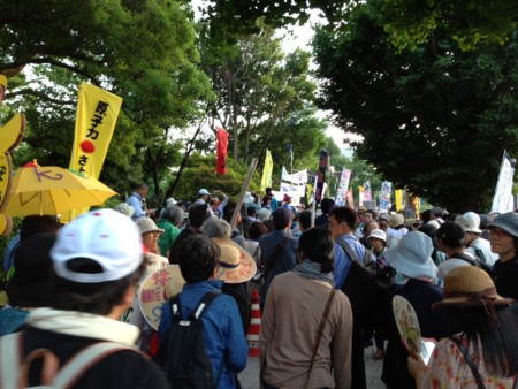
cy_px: 194
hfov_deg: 55.3
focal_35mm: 33
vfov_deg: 43.0
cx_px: 259
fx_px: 494
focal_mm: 4.13
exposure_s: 1/30
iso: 50
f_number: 2.4
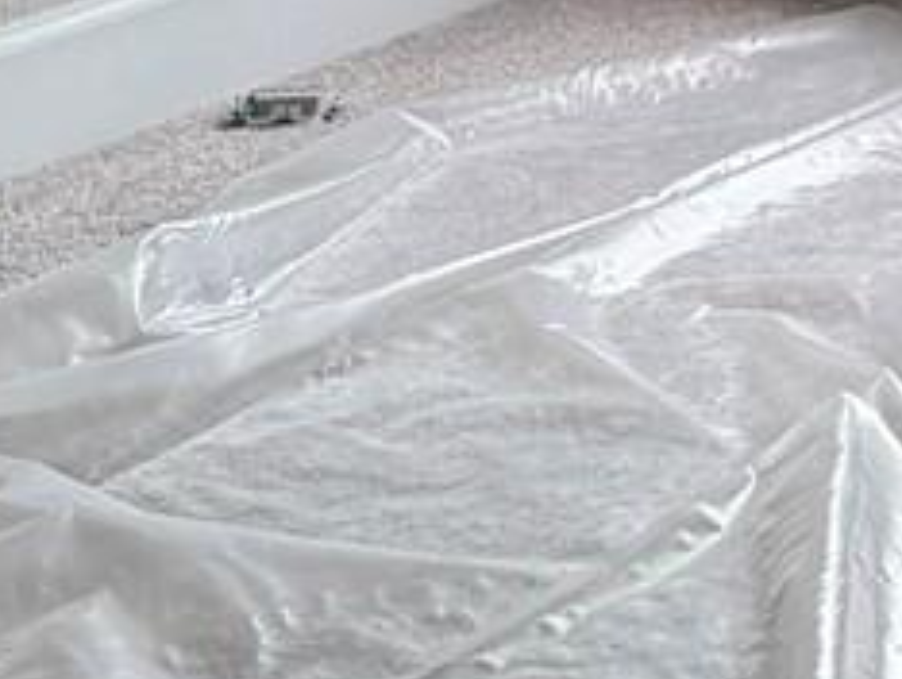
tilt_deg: -6.5
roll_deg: +1.4
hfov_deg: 11.4
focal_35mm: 164
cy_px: -837
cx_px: 1430
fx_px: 4278
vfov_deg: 8.4
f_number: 1.78
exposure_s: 1/598
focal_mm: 6.76
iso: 100
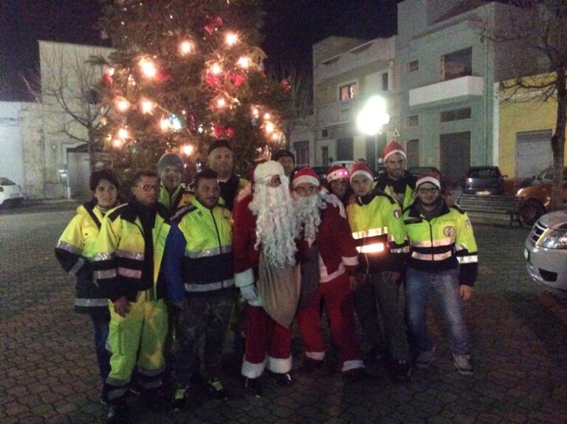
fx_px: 523
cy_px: 212
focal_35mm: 32
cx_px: 284
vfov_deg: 44.1
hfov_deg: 56.9
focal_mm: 3.3
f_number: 2.4
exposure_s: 1/17
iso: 800
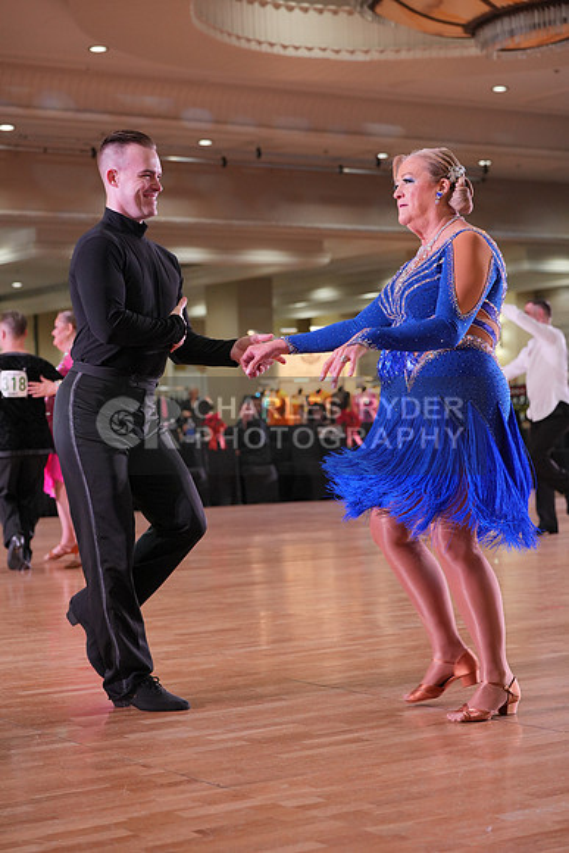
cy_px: 426
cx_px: 284
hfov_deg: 19.5
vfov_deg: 28.8
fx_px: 1658
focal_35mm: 70
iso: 2000
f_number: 4
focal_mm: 70
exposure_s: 1/400
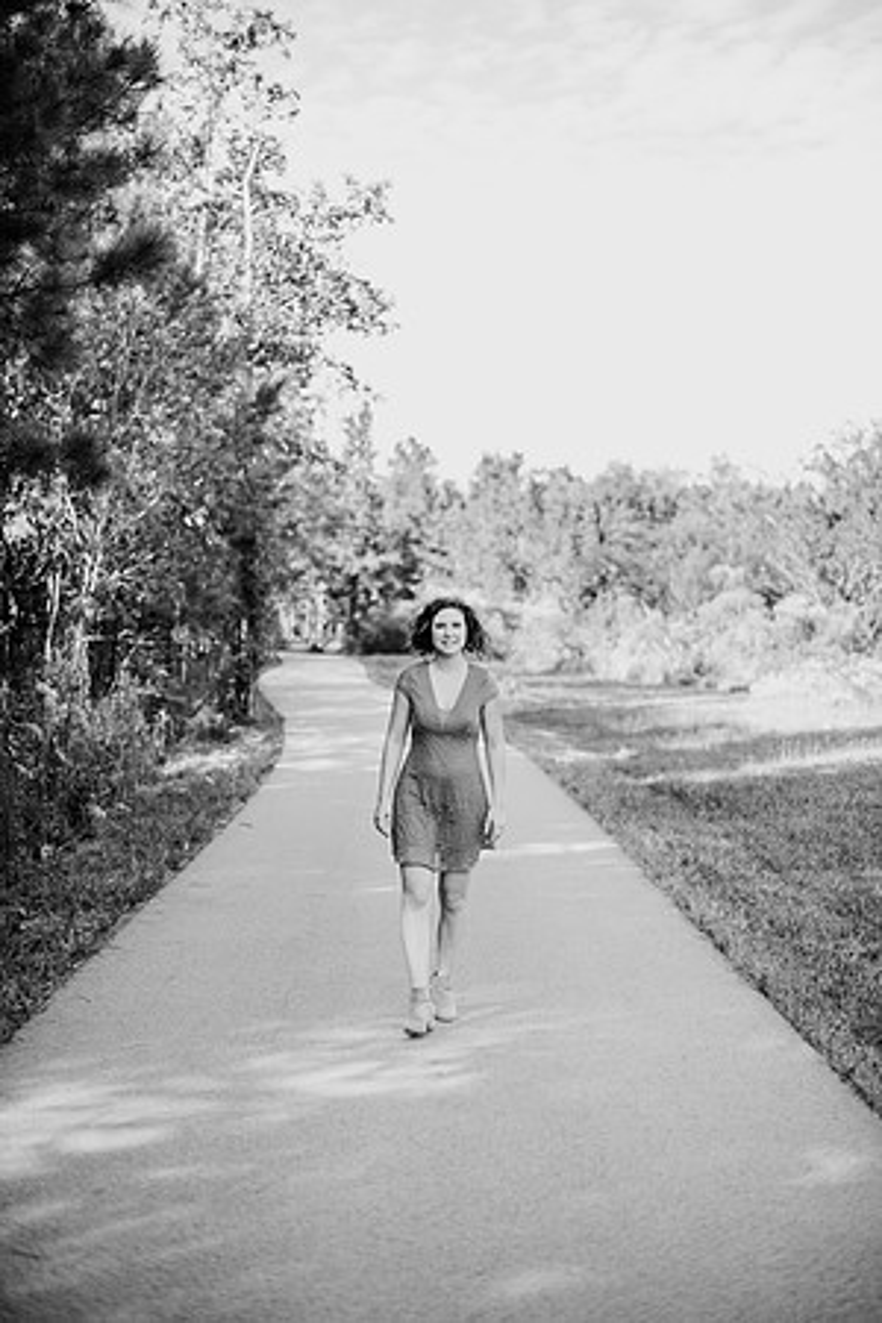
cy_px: 662
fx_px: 1837
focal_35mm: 50
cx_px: 441
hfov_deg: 27.0
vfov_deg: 39.6
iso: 200
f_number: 2
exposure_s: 1/800
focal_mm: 50
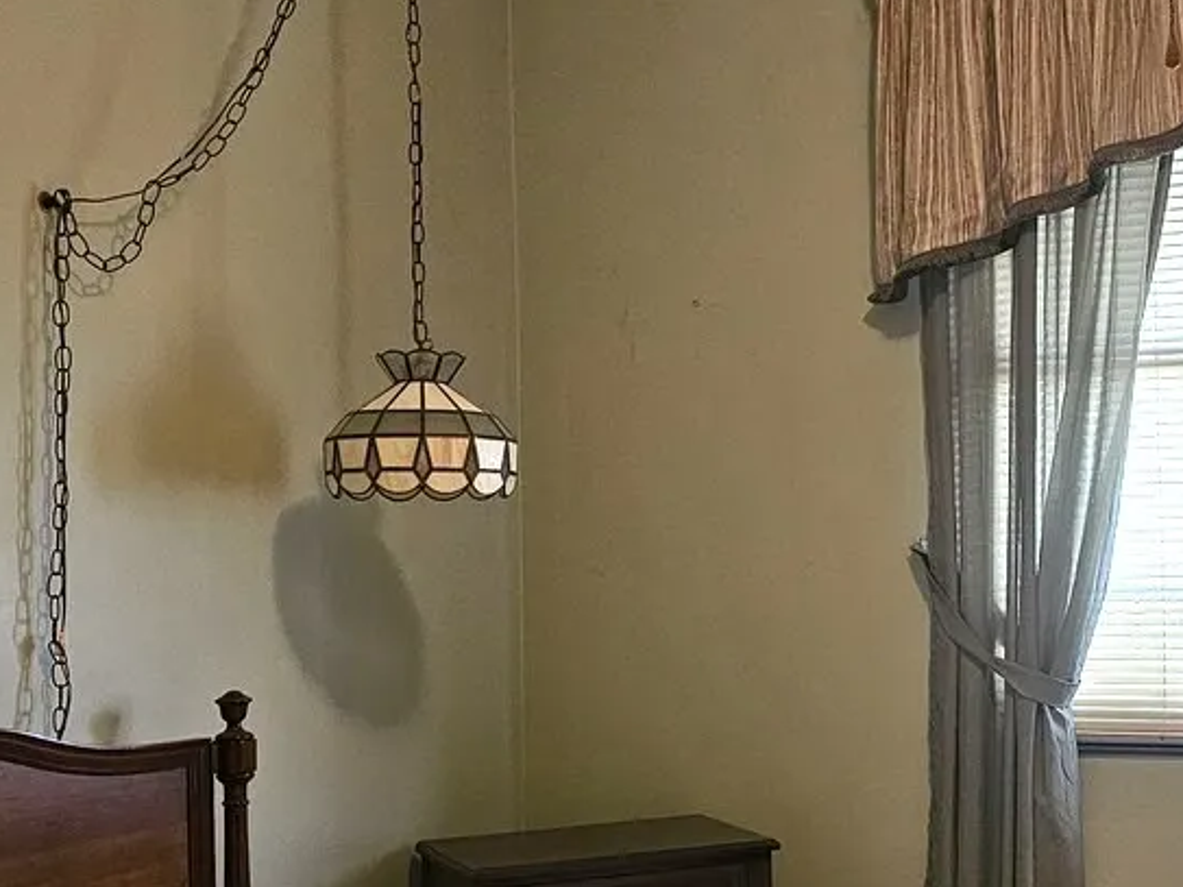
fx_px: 2084
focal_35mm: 61
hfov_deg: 31.1
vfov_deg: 24.0
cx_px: 885
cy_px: 532
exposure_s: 1/40
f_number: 1.7
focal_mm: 6.3
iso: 640
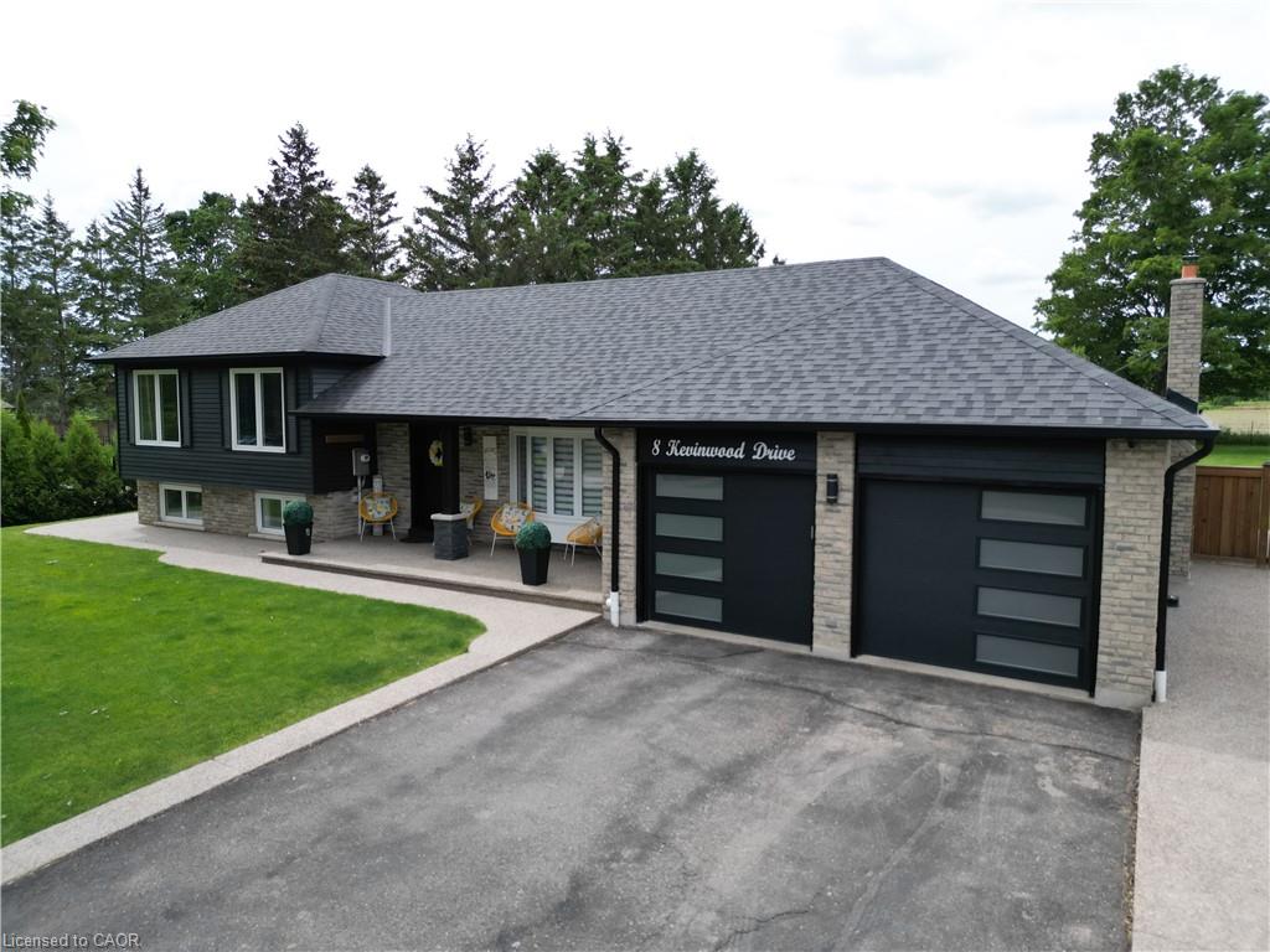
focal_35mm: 24
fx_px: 881
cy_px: 476
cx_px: 635
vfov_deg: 56.8
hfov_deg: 71.6
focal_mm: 6.72
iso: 150
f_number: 1.7
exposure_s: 1/2000
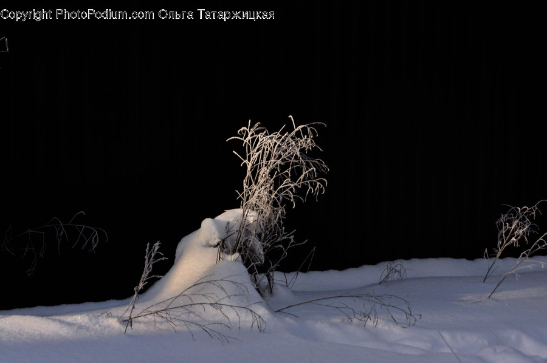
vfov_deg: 18.1
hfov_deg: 27.0
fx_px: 1138
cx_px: 274
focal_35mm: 75
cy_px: 182
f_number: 5
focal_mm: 50
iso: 200
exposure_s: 1/4000
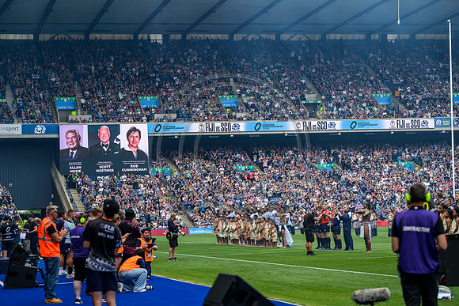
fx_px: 1237
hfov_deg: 21.0
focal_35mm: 97
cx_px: 230
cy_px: 153
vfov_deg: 14.1
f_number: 3.5
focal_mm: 97
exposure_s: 1/800
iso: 250
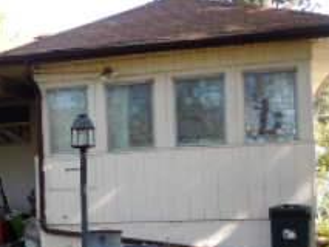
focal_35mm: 90
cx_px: -151
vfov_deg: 16.2
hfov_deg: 19.3
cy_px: 221
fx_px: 856
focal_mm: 5.4
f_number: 3.5
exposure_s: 1/125
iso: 100
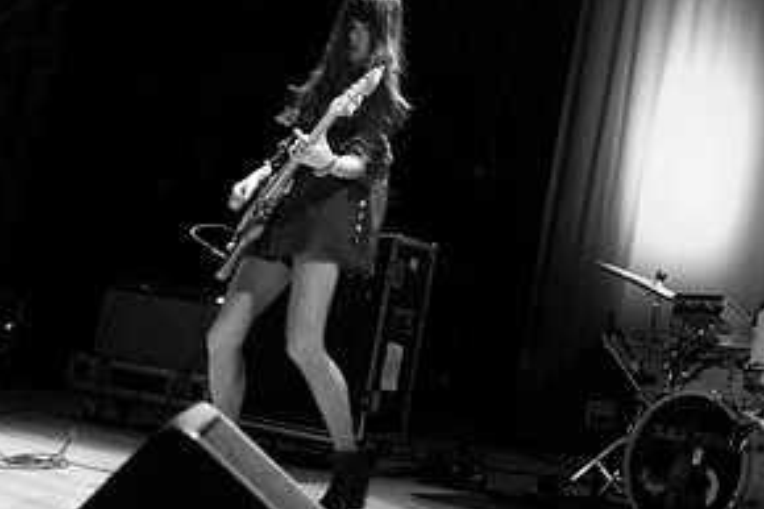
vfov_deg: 22.3
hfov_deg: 31.3
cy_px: 98
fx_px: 1273
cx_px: 732
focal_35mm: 60
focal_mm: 20
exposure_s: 1/25
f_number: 2.8
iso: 800
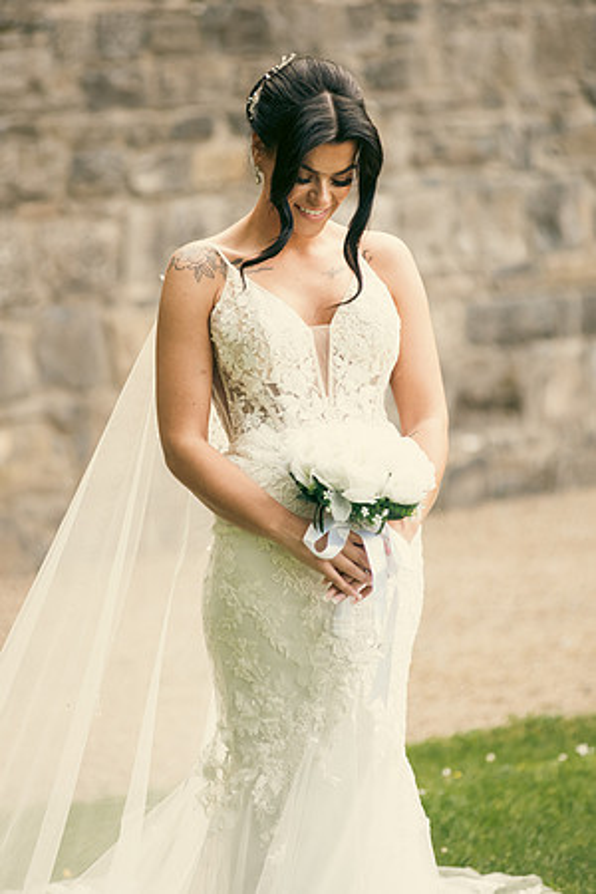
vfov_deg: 10.3
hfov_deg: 6.9
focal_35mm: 200
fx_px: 4966
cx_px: 298
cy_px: 447
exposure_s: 1/250
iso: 320
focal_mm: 200
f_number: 3.5
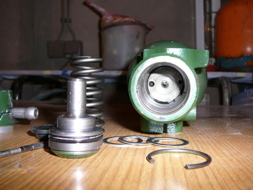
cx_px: 126
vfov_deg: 40.7
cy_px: 95
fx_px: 256
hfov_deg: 52.6
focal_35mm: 35
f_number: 2.8
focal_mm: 5.2
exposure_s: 1/30
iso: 100
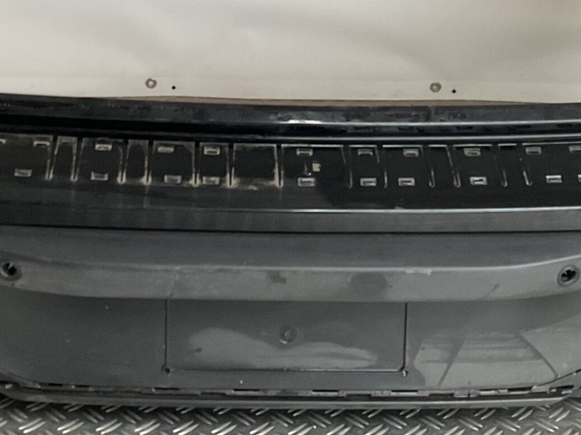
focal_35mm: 72
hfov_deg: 27.0
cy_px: 24
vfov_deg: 20.0
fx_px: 1208
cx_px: 265
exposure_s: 1/50
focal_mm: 3
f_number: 1.8
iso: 125
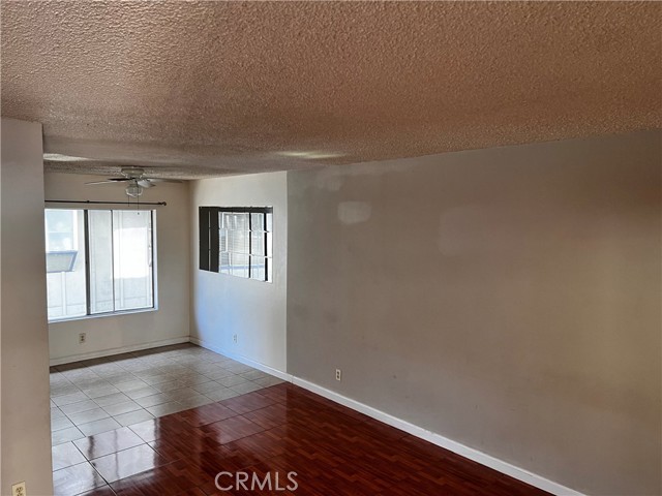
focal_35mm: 26
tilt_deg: -4.4
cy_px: 248
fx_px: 497
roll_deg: -0.6
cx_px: 331
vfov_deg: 53.1
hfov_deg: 67.3
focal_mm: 5.7
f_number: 1.5
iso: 125
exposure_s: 1/90
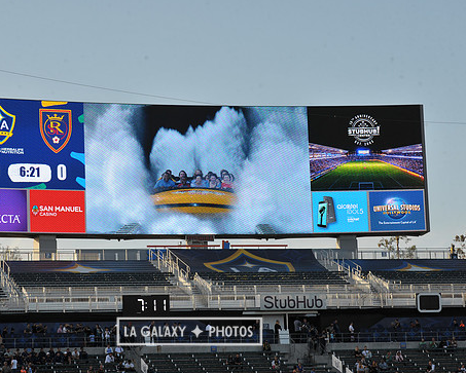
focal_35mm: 126
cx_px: 189
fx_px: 1739
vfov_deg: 12.3
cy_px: 177
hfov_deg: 15.3
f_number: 10
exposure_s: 1/400
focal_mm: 105
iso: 400
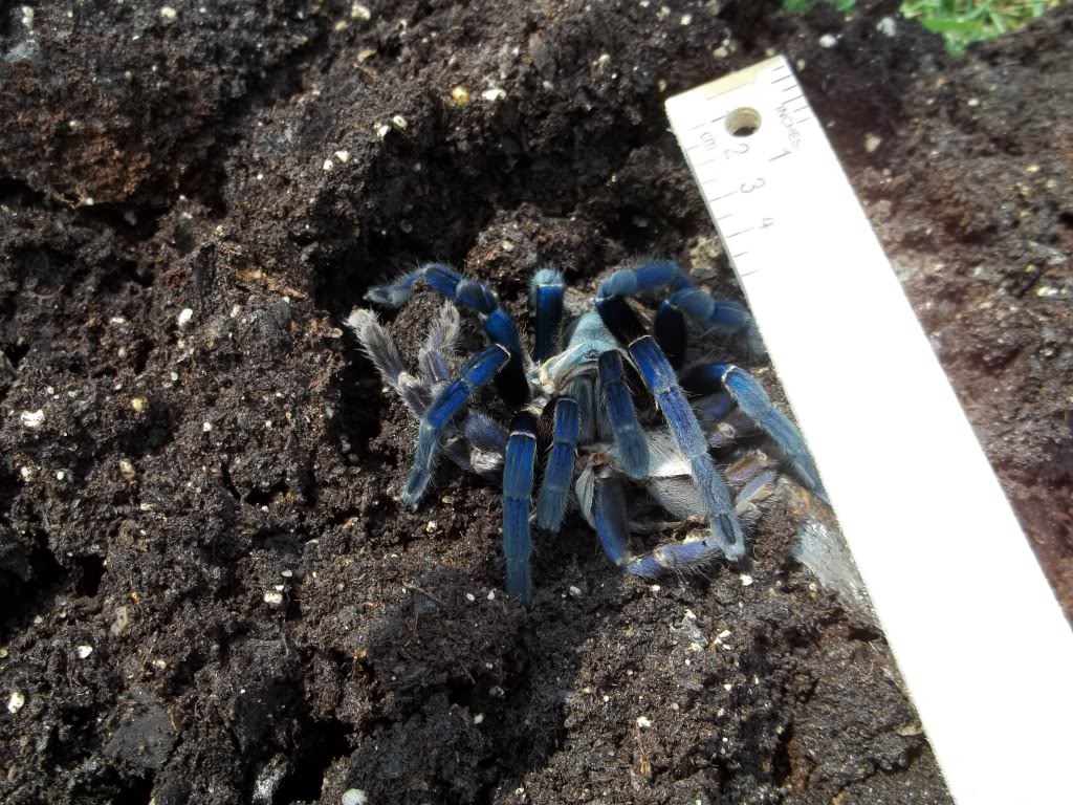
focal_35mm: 33
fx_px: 1023
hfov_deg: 55.4
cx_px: 536
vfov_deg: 42.9
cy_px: 402
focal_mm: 5.9
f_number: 3.3
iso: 64
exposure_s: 1/250
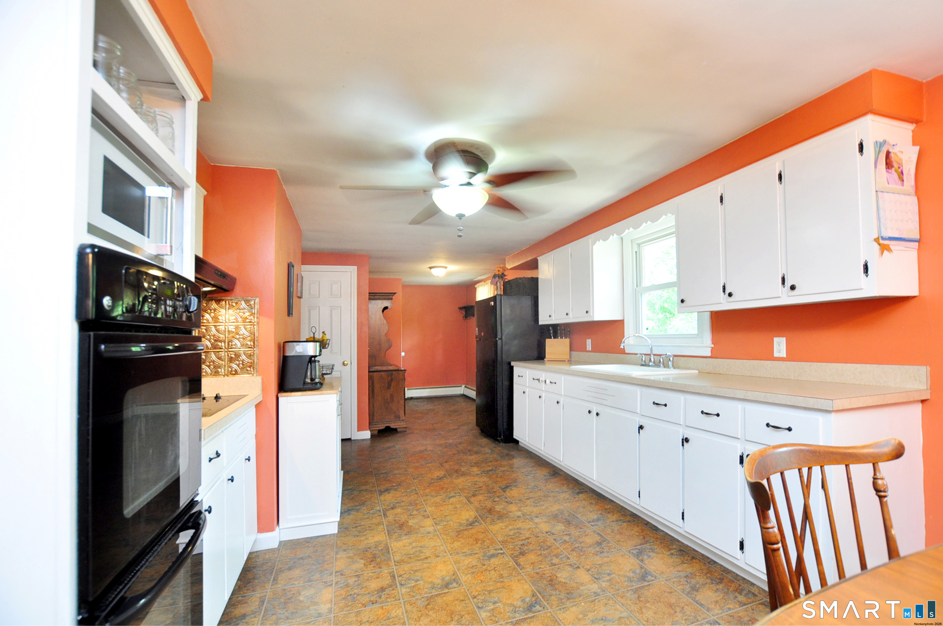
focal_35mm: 15
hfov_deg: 100.5
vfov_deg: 77.2
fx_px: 392
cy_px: 313
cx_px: 472
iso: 640
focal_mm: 10
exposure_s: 1/15
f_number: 4.5
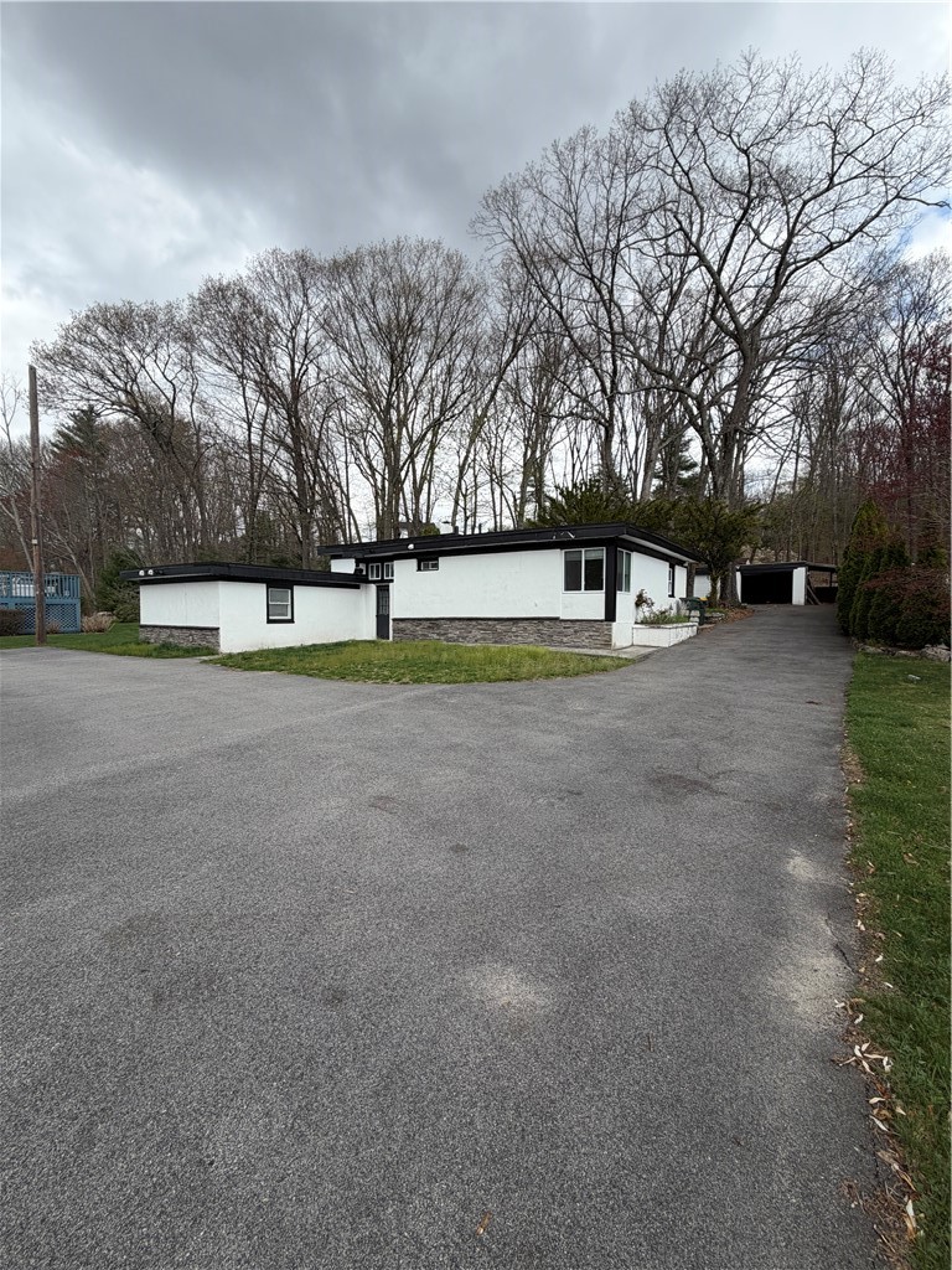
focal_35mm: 14
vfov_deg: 102.1
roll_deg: -0.7
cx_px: 476
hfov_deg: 85.7
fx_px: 513
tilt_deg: -2.7
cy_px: 635
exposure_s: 1/770
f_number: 2.2
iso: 40
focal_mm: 2.22
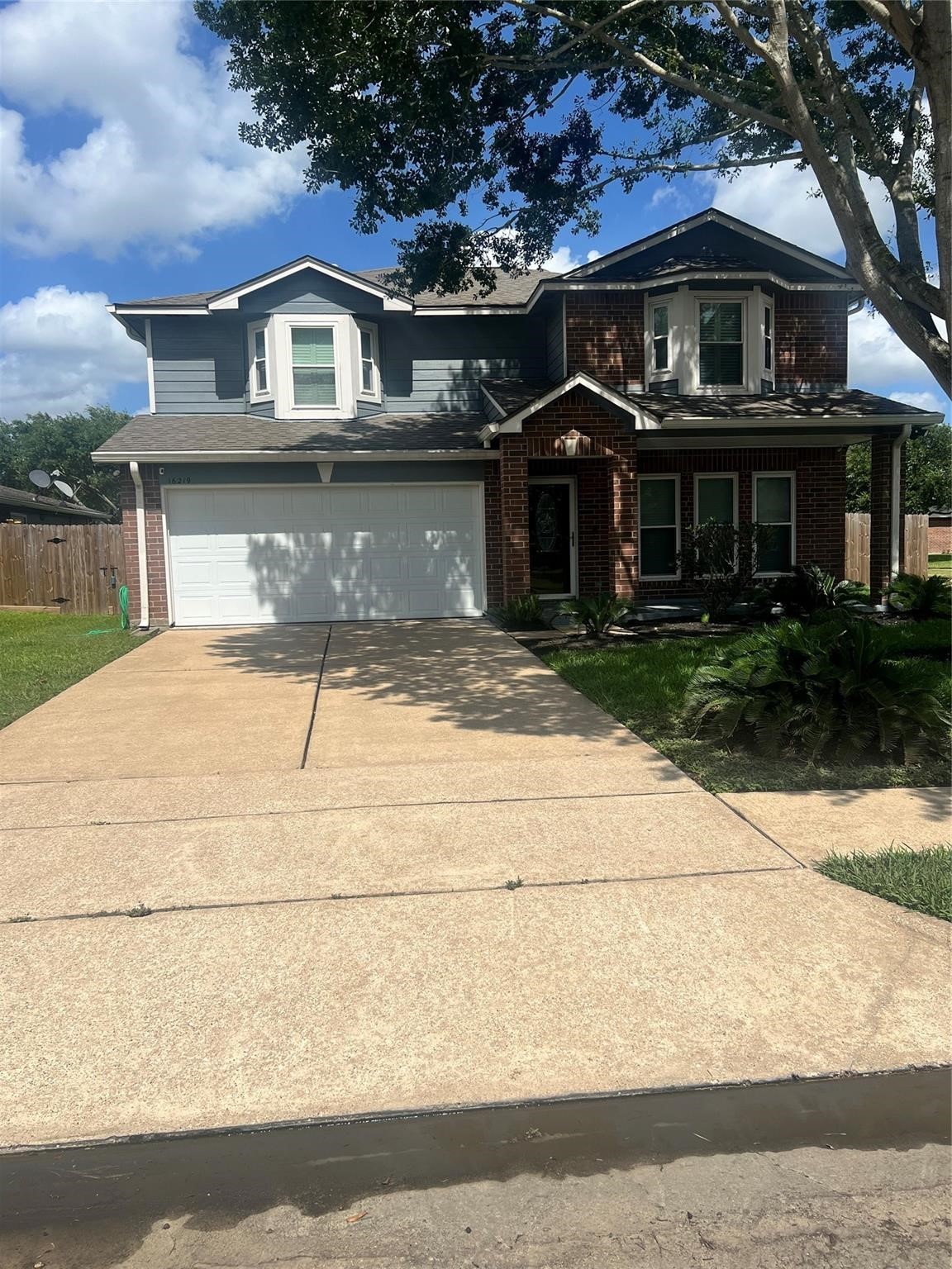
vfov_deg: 67.3
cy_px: 634
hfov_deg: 53.1
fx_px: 953
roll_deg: +2.1
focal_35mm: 26
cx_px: 476
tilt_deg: -4.2
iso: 50
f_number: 1.5
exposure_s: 1/6211
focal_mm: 5.7
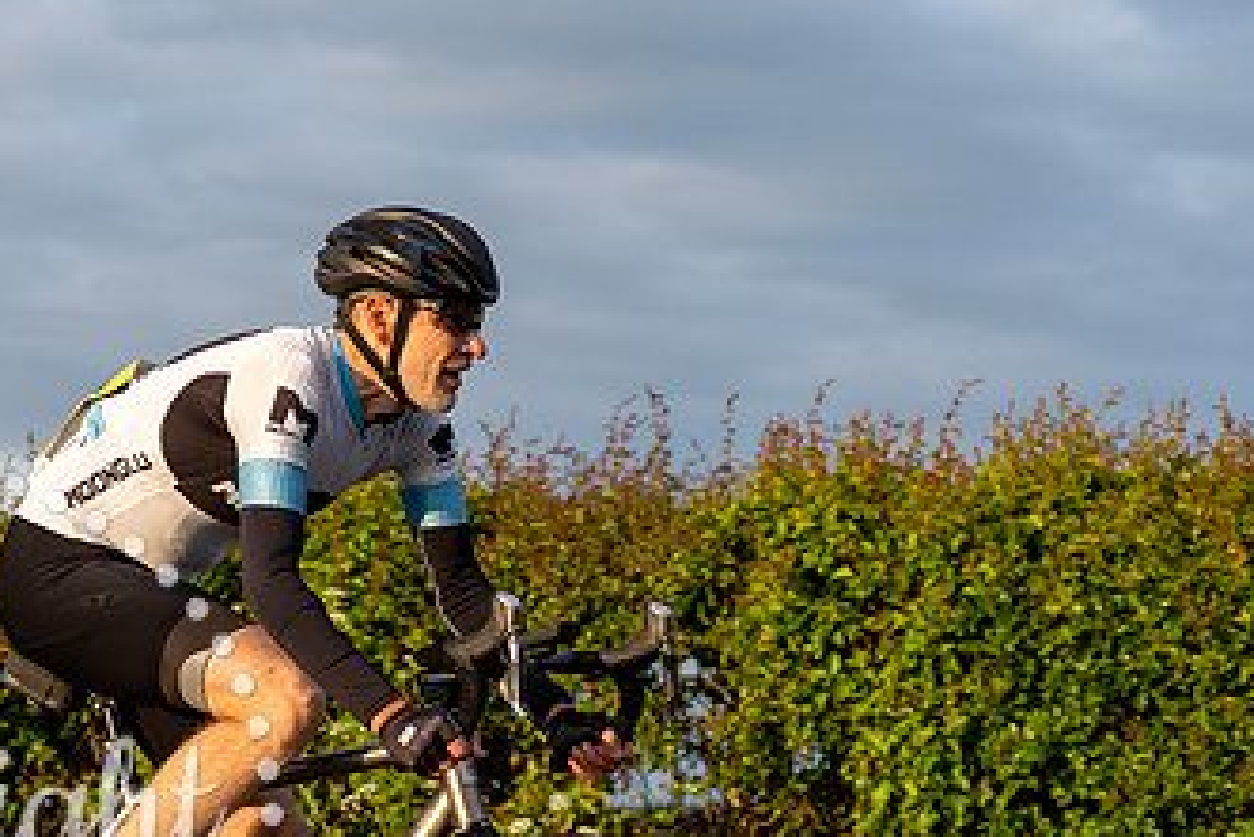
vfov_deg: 10.0
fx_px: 4774
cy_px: 576
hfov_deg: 14.9
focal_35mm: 137
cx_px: 411
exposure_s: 1/1000
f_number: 4
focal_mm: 70
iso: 320
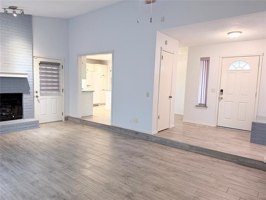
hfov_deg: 71.6
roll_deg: -1.7
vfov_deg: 56.8
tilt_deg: -5.7
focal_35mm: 24
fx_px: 184
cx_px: 133
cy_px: 100
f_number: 1.78
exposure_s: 1/60
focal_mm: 6.76
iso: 200
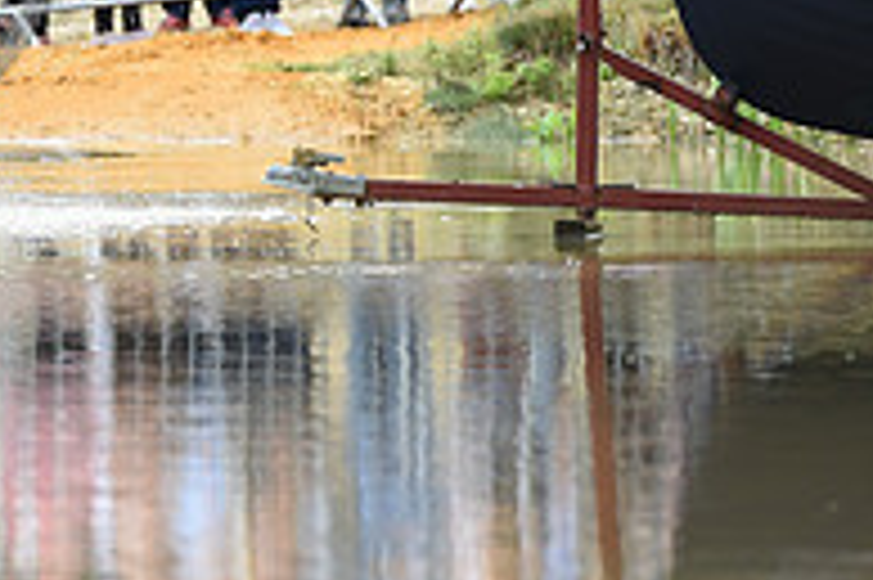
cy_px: -274
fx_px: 14465
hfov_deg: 3.4
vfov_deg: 2.3
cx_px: -414
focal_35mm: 597
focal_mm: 200
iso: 900
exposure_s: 1/1250
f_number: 5.6
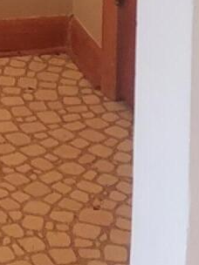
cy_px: -252
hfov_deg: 8.9
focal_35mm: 158
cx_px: -202
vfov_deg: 11.4
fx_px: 1211
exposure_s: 1/40
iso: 320
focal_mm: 4.6
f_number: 1.8
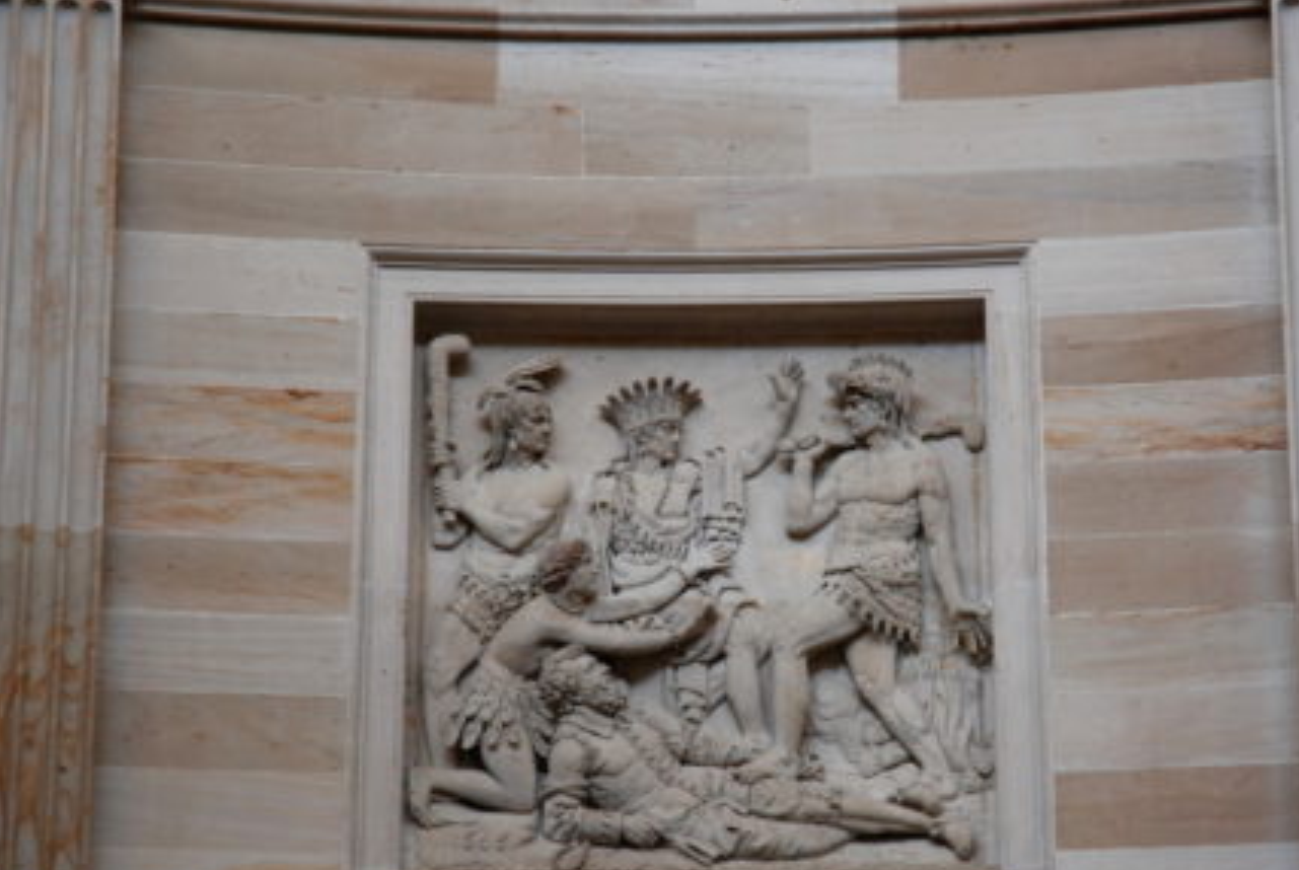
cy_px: 473
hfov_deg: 16.6
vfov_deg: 11.2
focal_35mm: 123
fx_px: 4444
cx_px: 709
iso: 800
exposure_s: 1/50
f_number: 4.5
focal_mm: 70
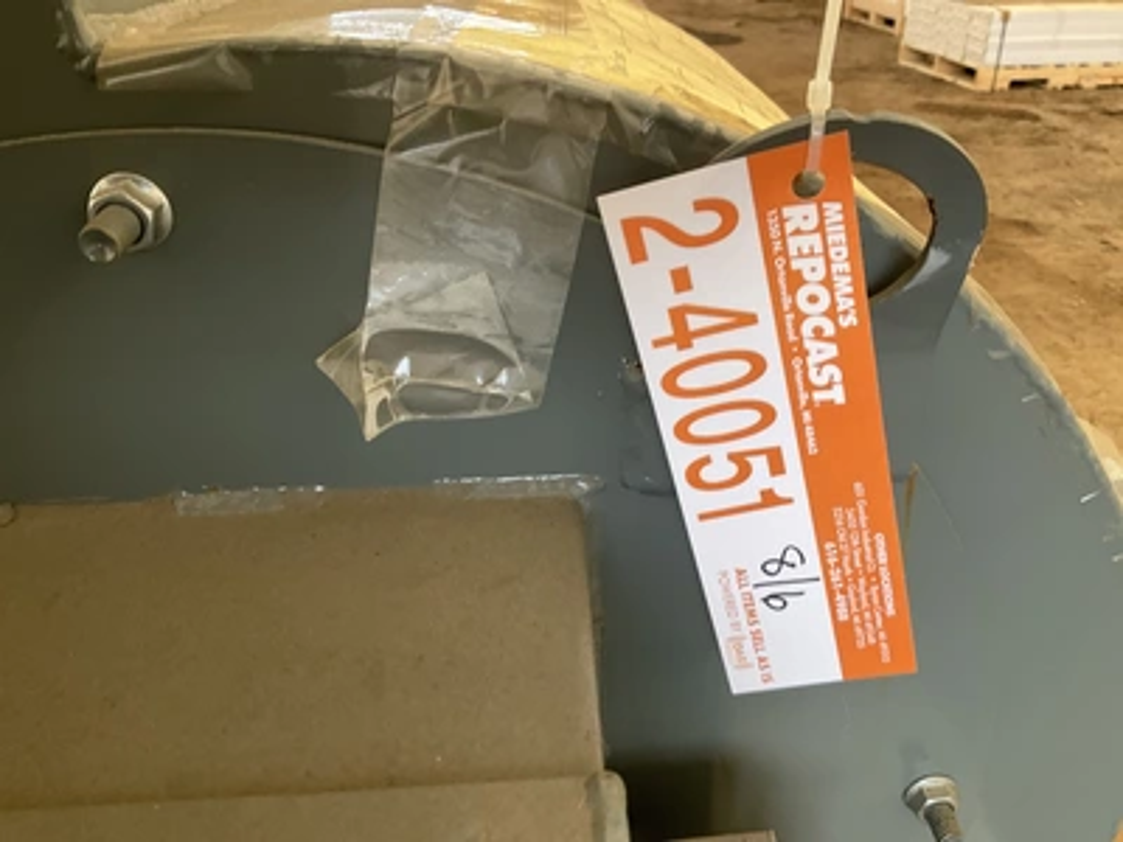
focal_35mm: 29
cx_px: 562
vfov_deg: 48.2
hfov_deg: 61.7
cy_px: 421
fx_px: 941
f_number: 1.8
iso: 64
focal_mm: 3
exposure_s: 1/64
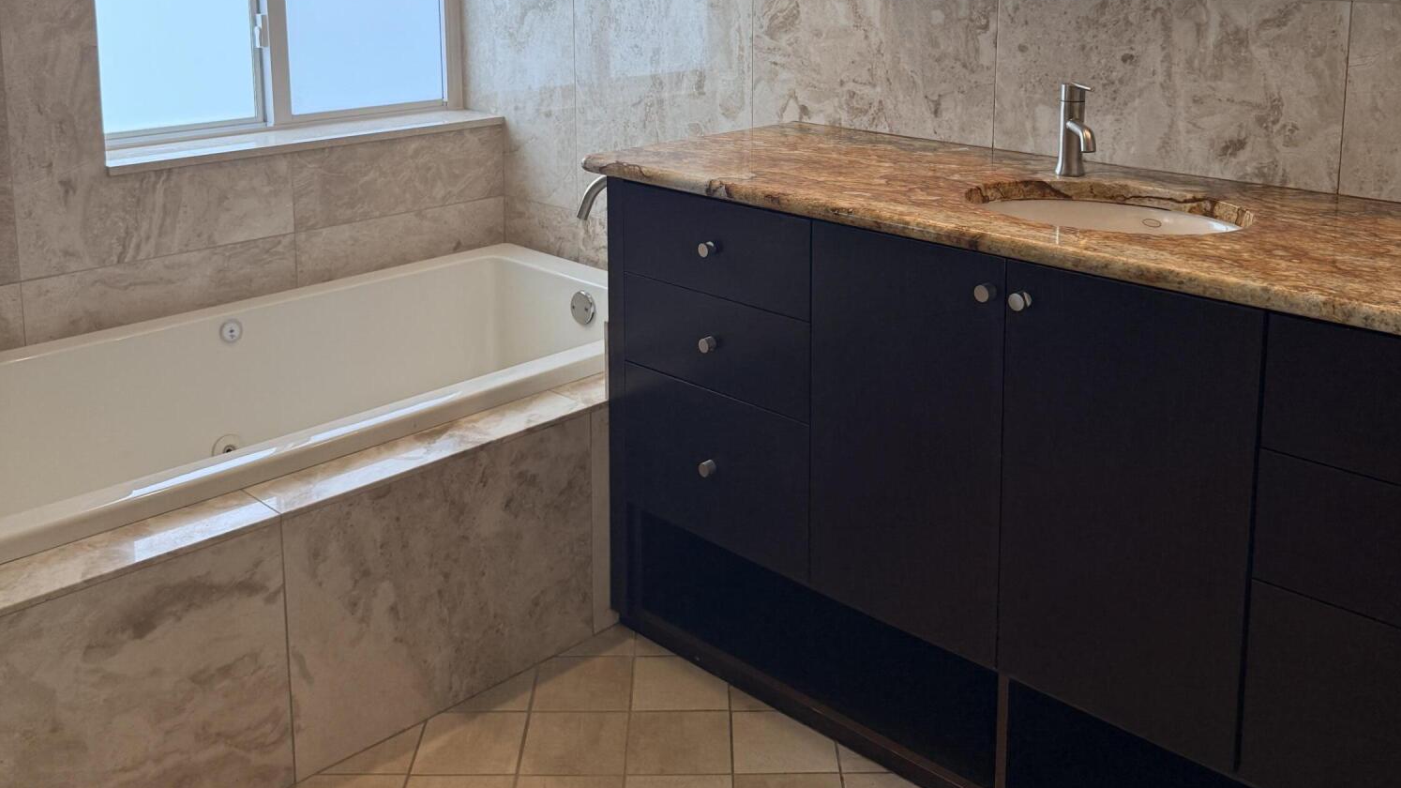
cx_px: 702
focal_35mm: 35
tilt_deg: -9.0
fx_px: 1300
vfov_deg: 32.5
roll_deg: -0.6
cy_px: 129
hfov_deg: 56.6
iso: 125
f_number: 1.78
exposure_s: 1/188
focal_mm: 6.76
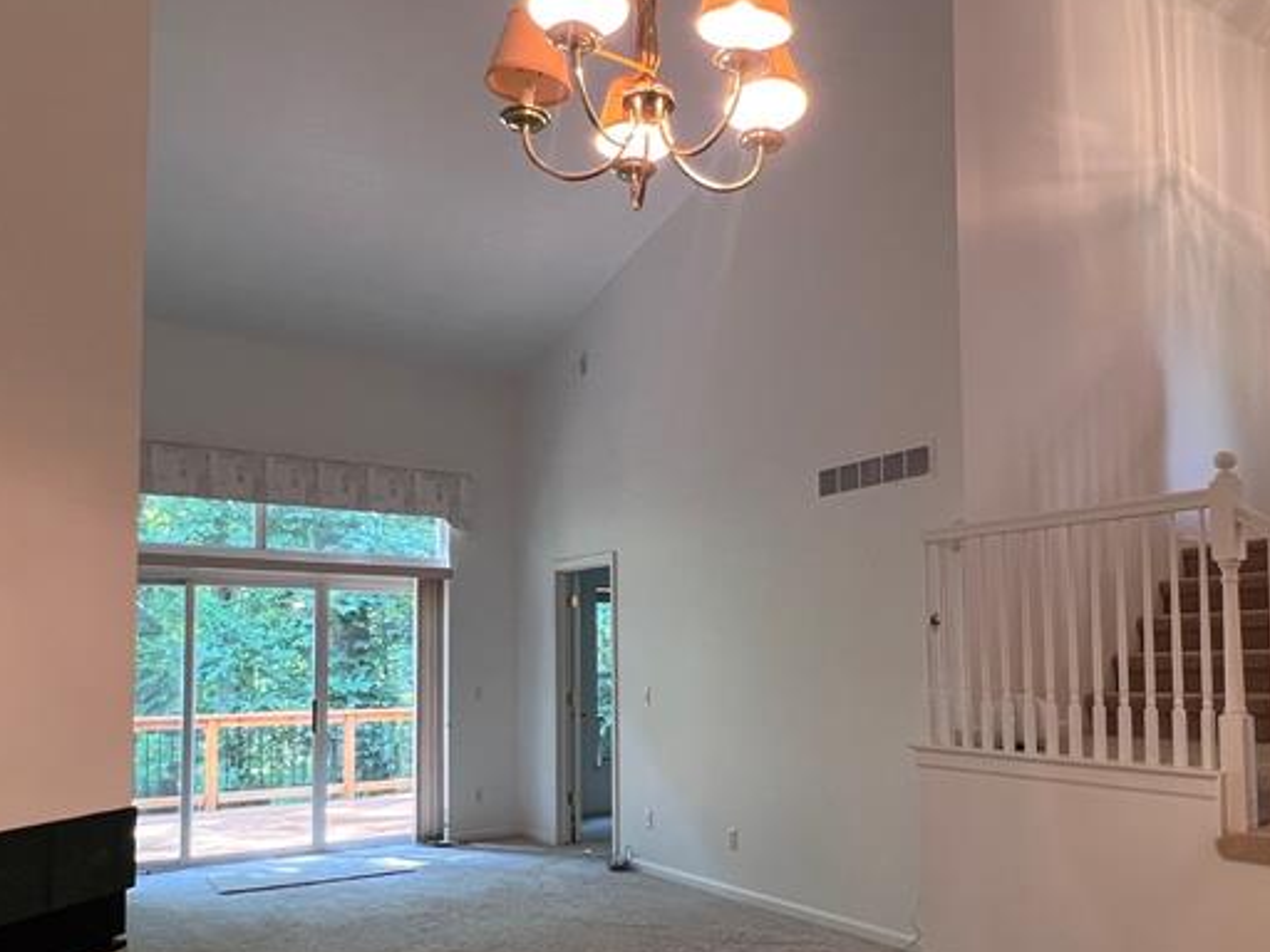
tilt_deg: +2.6
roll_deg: +0.5
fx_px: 954
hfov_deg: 67.1
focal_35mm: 26
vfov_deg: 52.4
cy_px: 607
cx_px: 702
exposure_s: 1/120
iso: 250
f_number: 1.8
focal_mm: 1.57
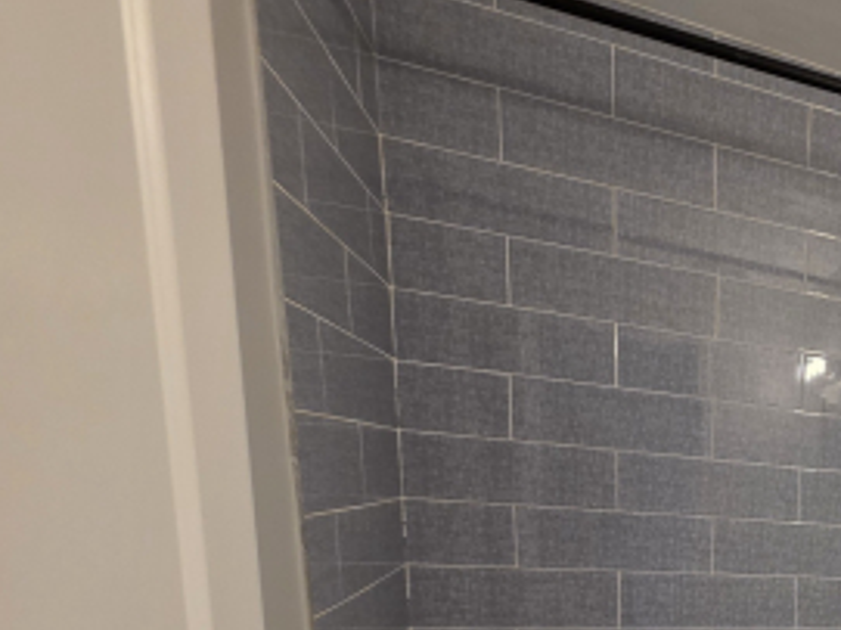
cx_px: 1016
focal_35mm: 32
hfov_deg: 39.9
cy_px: 664
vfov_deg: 38.0
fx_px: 777
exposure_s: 1/120
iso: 200
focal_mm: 2.2
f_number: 1.9
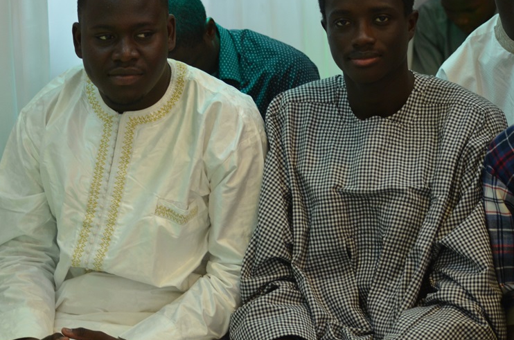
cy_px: 138
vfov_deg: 9.4
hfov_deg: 14.2
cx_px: 177
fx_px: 2065
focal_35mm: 145
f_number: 4
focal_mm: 70
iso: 900
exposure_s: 1/125
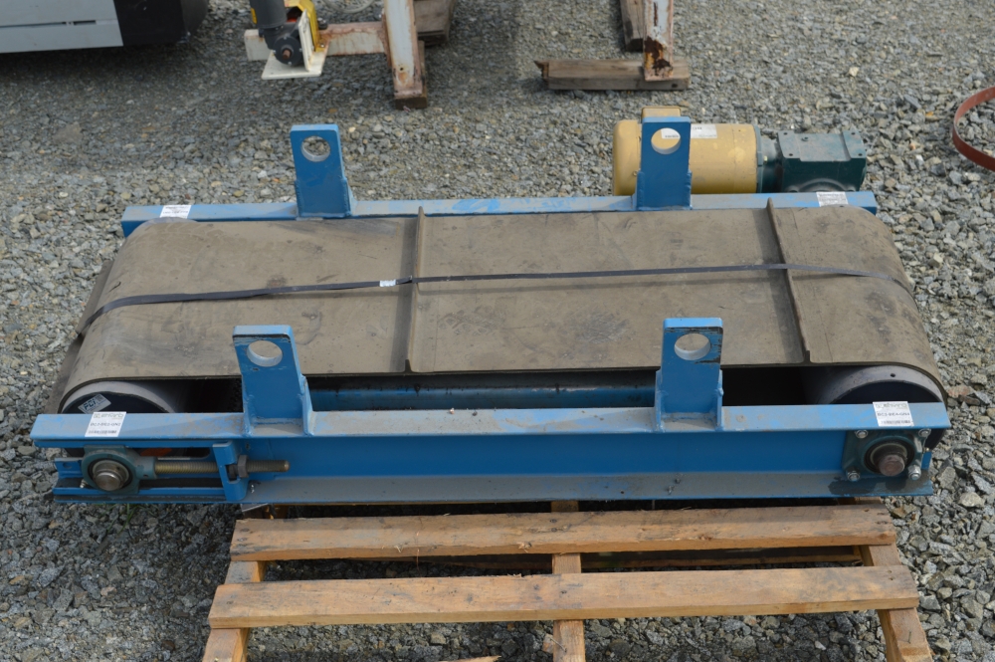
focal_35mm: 48
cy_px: 331
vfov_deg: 28.0
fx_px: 1326
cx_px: 498
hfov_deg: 41.1
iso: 100
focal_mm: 32
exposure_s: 1/200
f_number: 7.1
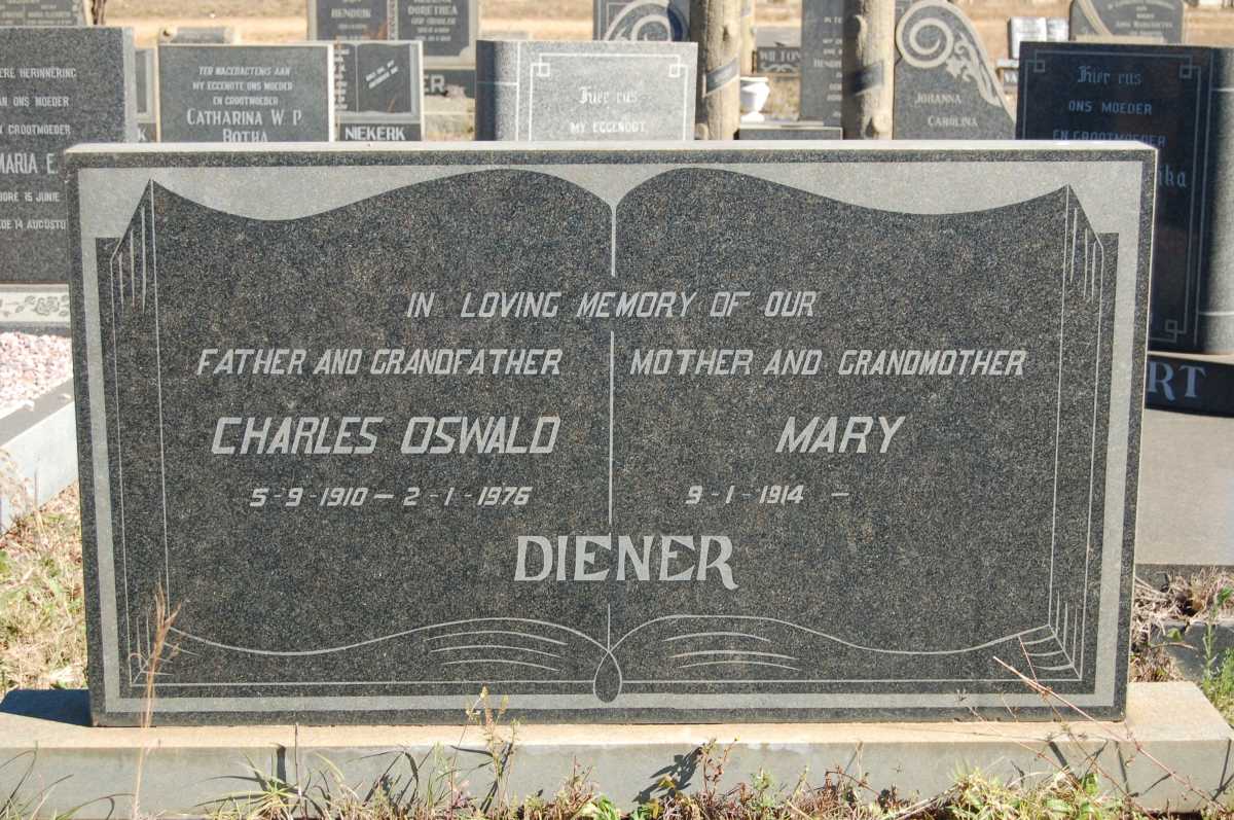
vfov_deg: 21.5
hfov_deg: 31.9
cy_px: 410
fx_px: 2157
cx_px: 617
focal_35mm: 63
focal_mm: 42
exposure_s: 1/200
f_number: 6.3
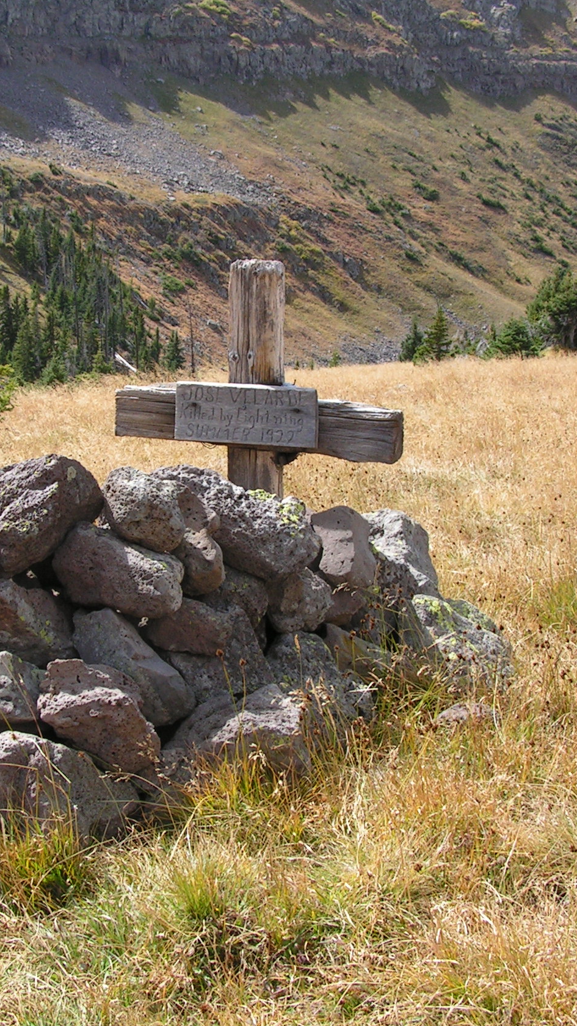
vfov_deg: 37.2
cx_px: 231
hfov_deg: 21.4
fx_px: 1523
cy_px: 508
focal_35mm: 56
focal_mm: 6.3
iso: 50
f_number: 5.6
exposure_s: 1/160
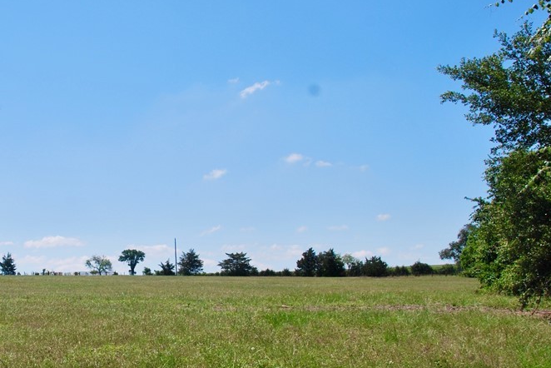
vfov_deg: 25.1
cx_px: 104
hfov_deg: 35.6
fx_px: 827
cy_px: 205
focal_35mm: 54
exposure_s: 1/320
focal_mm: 22
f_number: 9
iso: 100
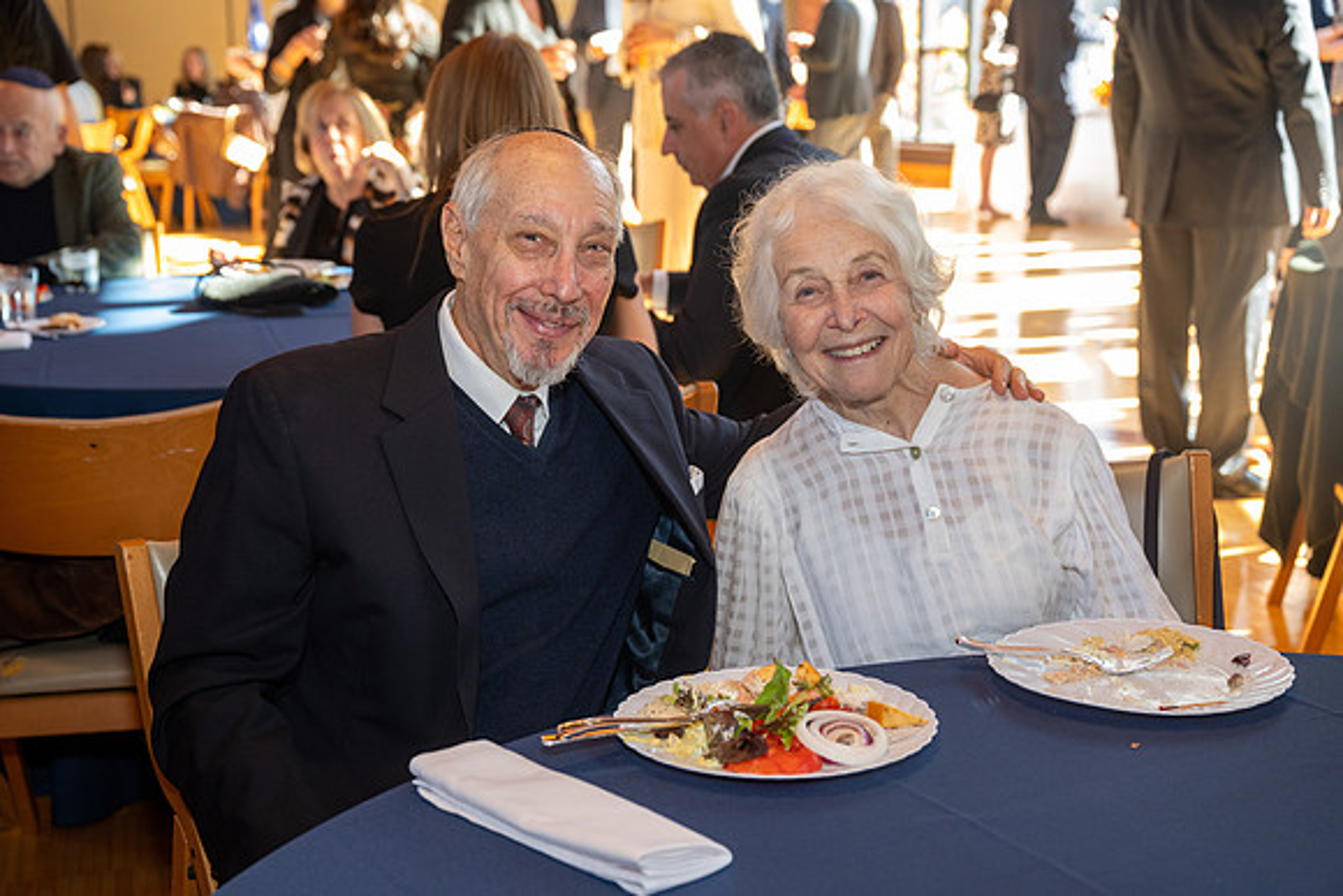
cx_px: 672
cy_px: 448
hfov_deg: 38.9
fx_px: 1903
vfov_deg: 26.5
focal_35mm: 51
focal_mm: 51
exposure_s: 1/100
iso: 800
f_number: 5
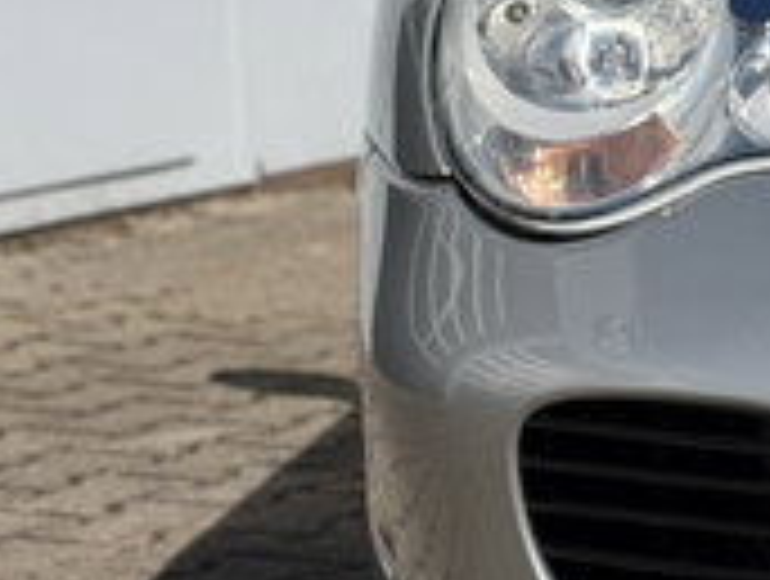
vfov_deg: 6.9
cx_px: 1418
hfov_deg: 8.8
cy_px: 135
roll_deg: +2.2
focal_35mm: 215
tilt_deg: -7.8
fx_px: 4793
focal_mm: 6.76
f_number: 1.78
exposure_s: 1/9901
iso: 80
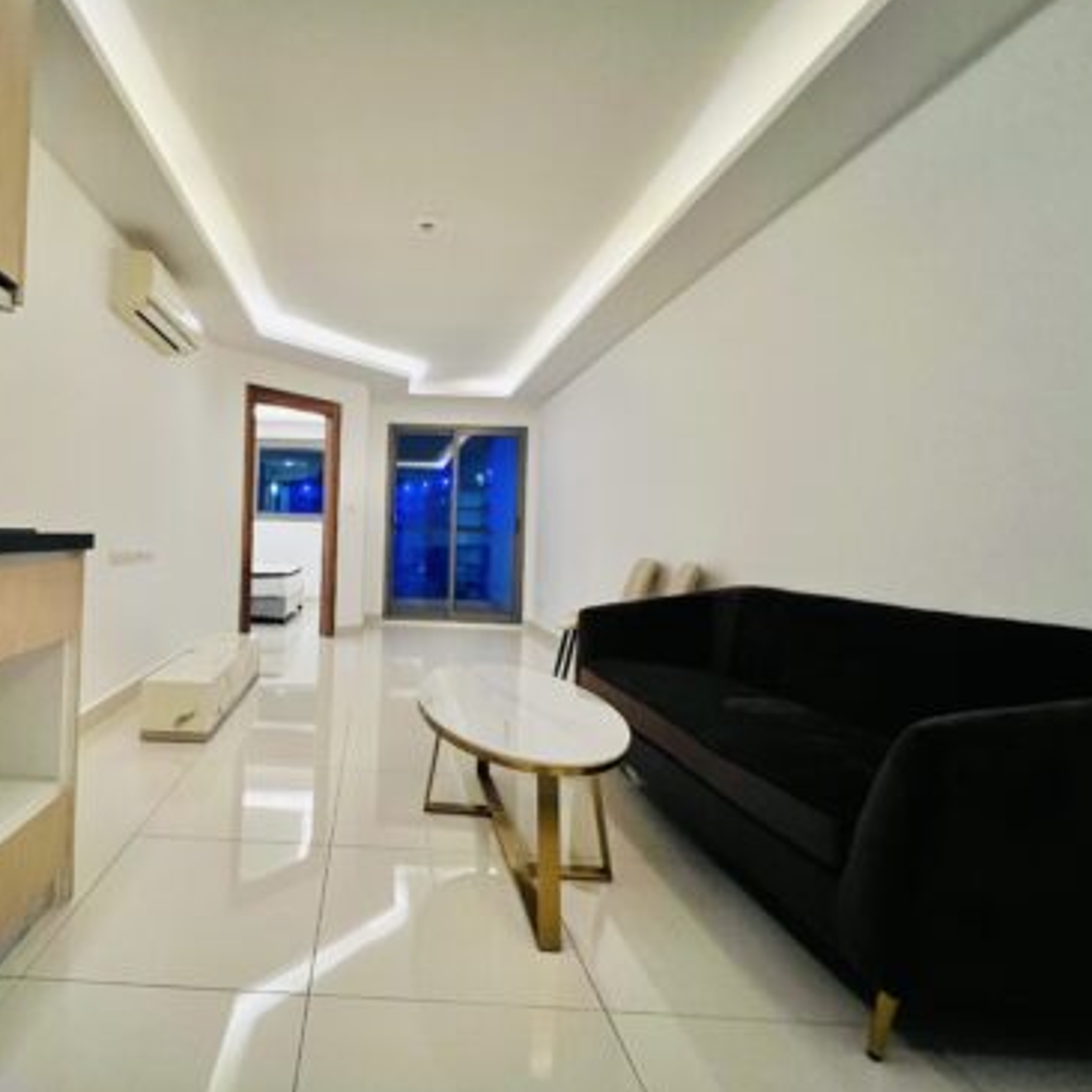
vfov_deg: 87.4
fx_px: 571
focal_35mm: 16
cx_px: 358
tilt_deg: +0.1
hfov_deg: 84.2
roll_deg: -2.5
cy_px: 531
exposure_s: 1/50
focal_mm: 1.57
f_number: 1.8
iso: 800
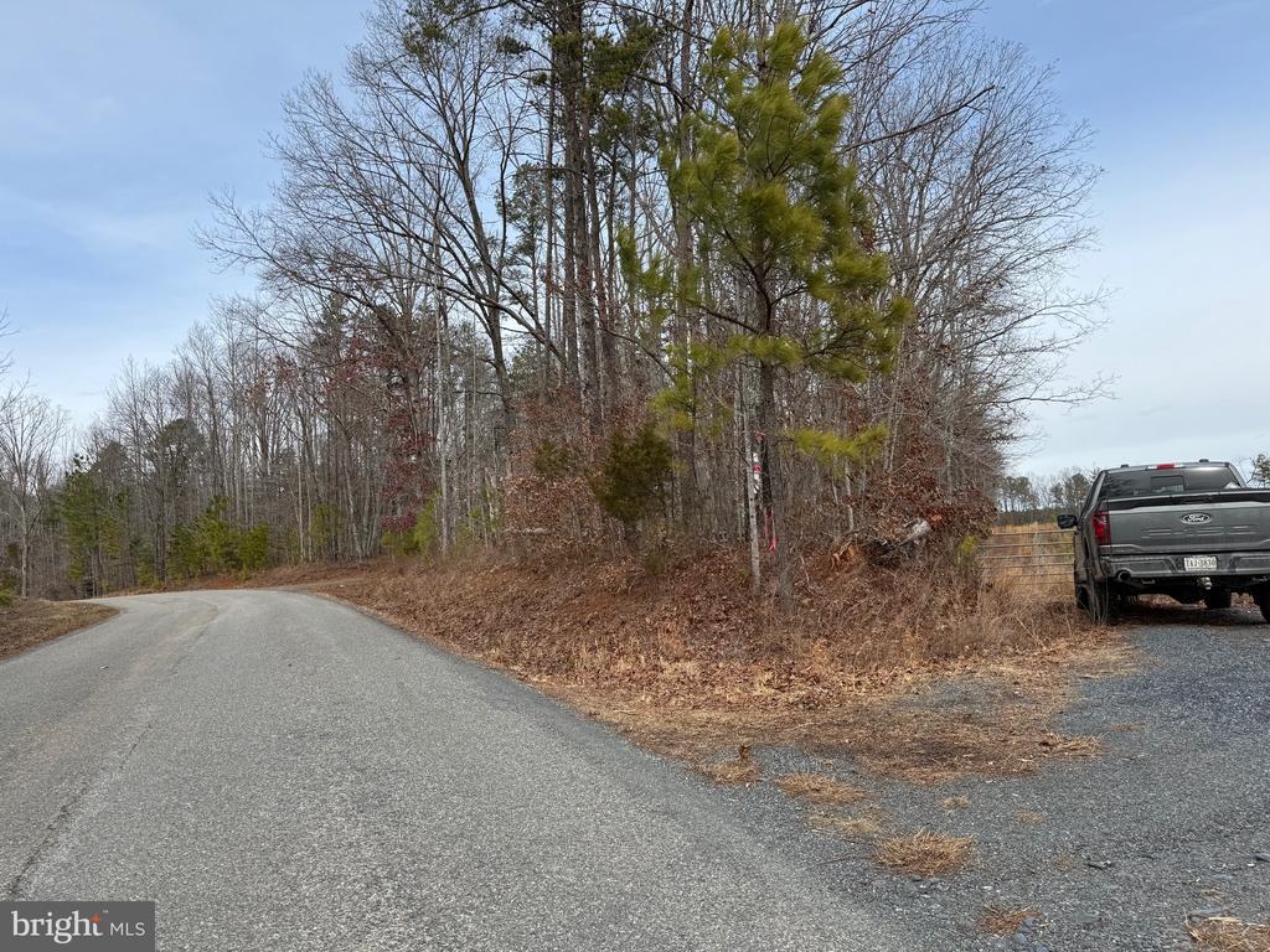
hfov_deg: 71.6
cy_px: 476
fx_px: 881
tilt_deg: +5.8
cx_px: 635
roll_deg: +4.8
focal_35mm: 24
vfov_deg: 56.8
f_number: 1.78
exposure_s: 1/2445
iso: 80
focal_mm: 6.76
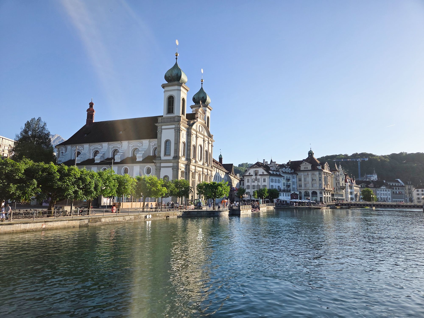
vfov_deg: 58.9
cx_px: 212
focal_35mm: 23
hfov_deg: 73.9
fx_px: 282
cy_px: 159
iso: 80
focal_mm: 5.4
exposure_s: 1/4274
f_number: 1.8
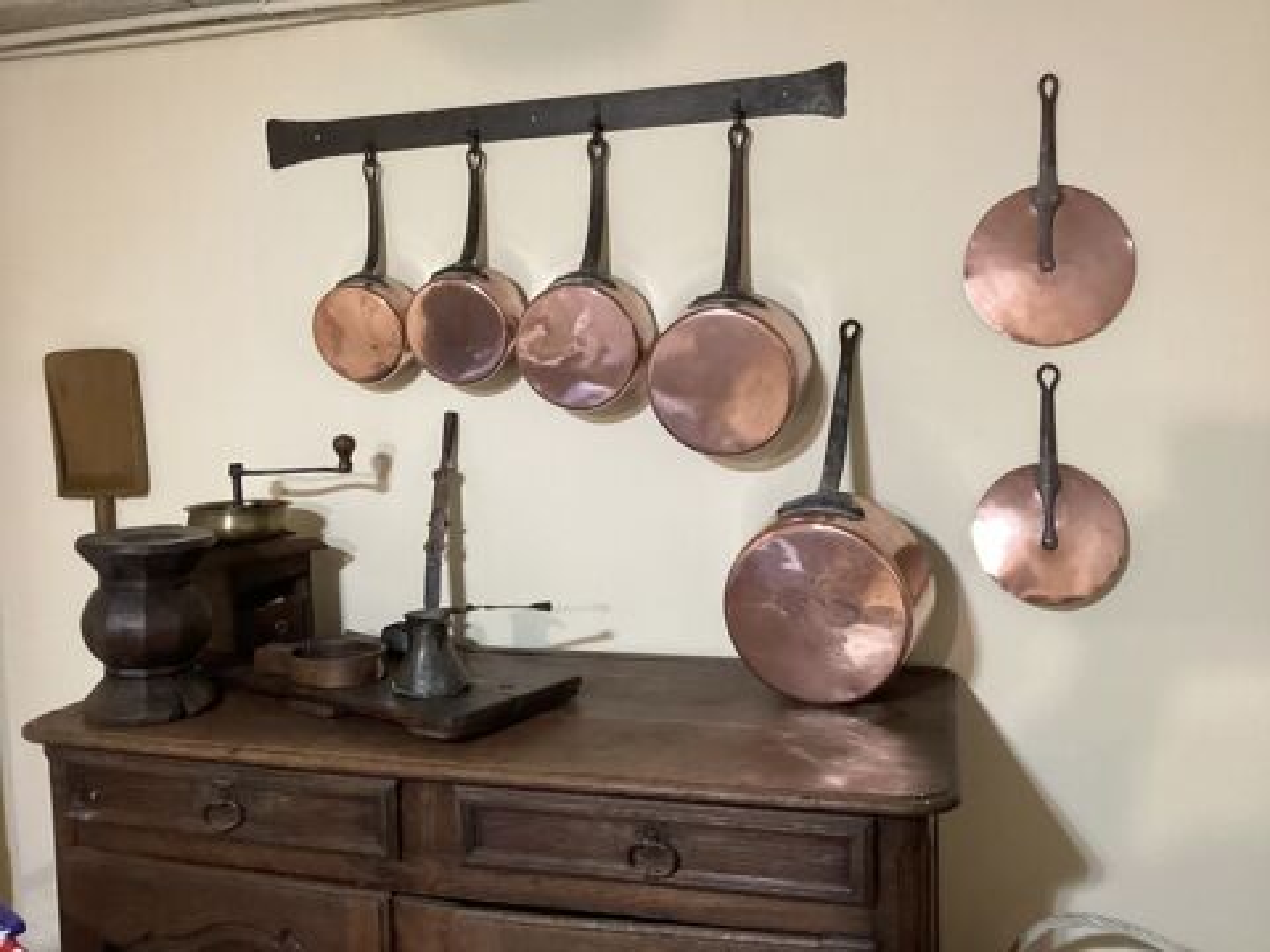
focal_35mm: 31
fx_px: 1137
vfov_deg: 45.4
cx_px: 635
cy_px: 476
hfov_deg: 58.4
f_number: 2.4
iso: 250
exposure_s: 1/40
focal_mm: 3.3
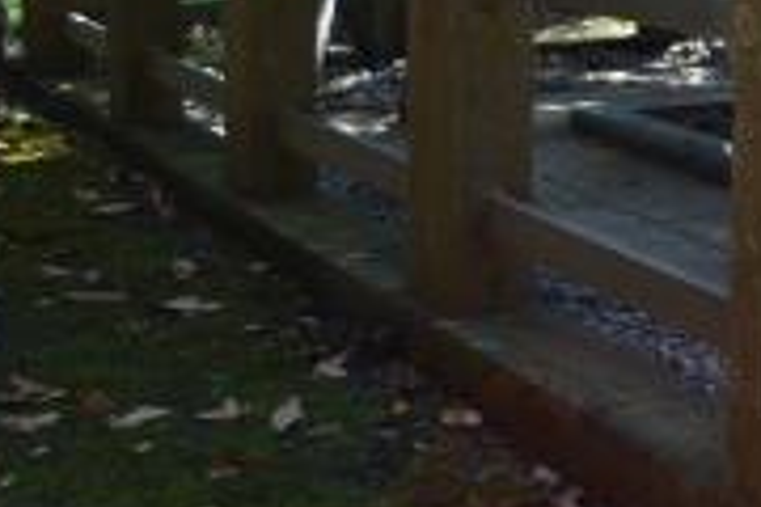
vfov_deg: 16.2
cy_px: -32
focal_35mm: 82
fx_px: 1733
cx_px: 888
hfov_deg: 22.9
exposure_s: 1/160
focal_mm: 22
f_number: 6.3
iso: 100
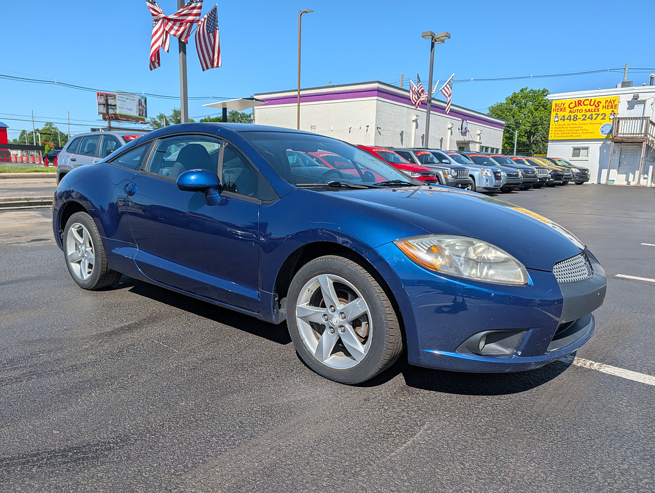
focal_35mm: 24
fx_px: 455
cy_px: 246
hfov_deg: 71.5
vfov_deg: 56.9
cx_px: 328
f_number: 1.68
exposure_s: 1/13158
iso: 21
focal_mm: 6.9
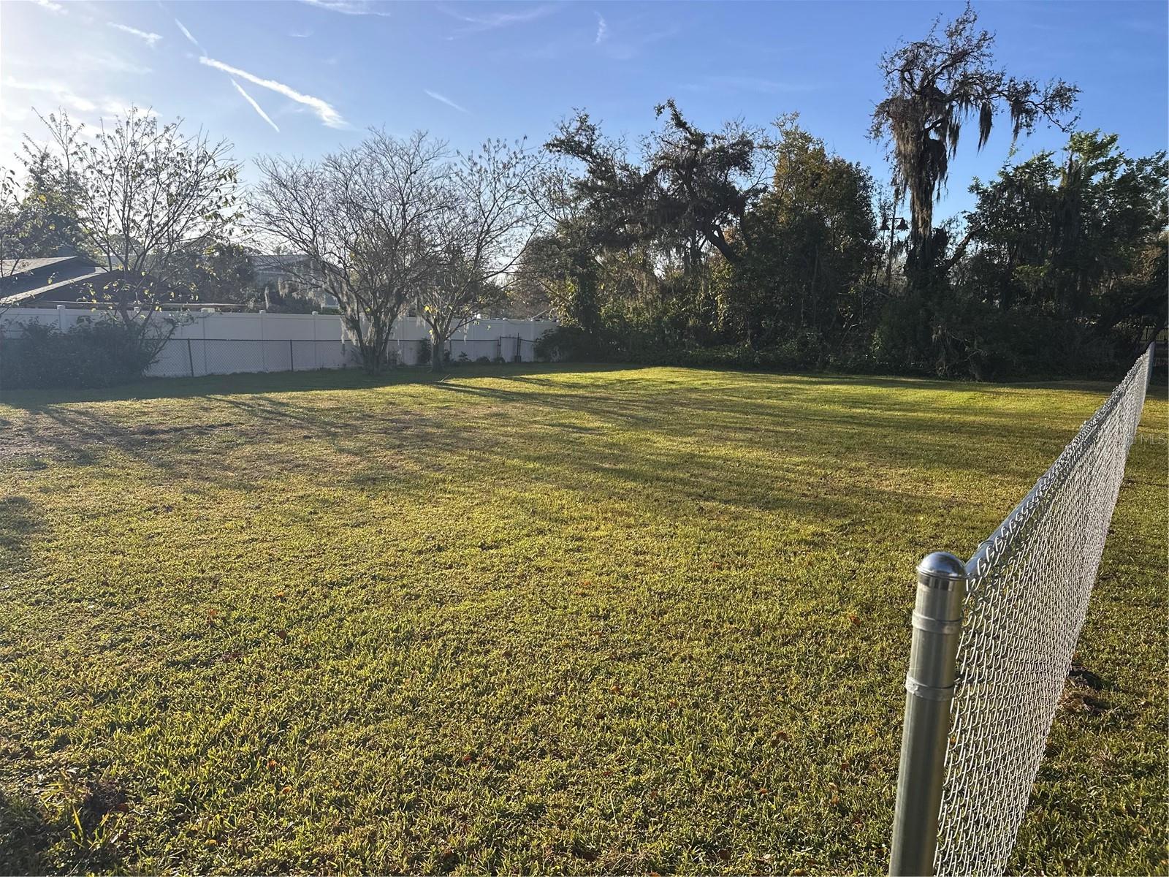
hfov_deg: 71.6
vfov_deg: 56.8
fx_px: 810
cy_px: 438
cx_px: 584
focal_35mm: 24
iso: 80
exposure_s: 1/2967
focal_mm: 6.86
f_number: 1.78
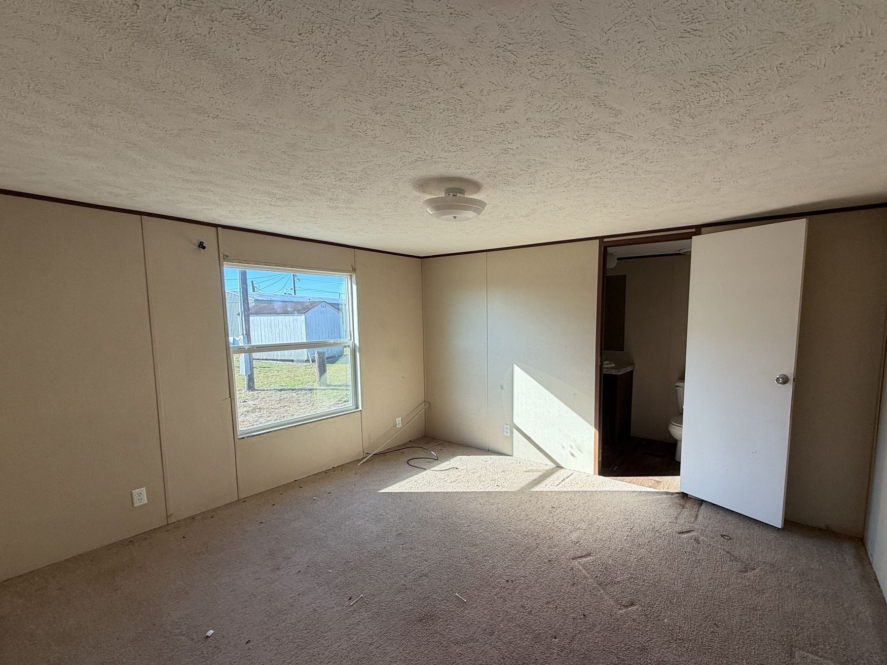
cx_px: 497
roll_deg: +1.3
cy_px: 359
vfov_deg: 78.0
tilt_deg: -7.5
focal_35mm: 16
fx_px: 410
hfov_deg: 94.0
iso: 64
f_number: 2.2
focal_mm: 2.22
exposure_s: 1/121
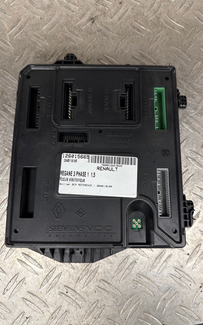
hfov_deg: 47.6
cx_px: 106
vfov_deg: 70.4
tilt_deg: -85.3
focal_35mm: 26
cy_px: 164
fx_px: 230
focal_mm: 6.76
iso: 125
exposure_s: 1/50
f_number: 1.78
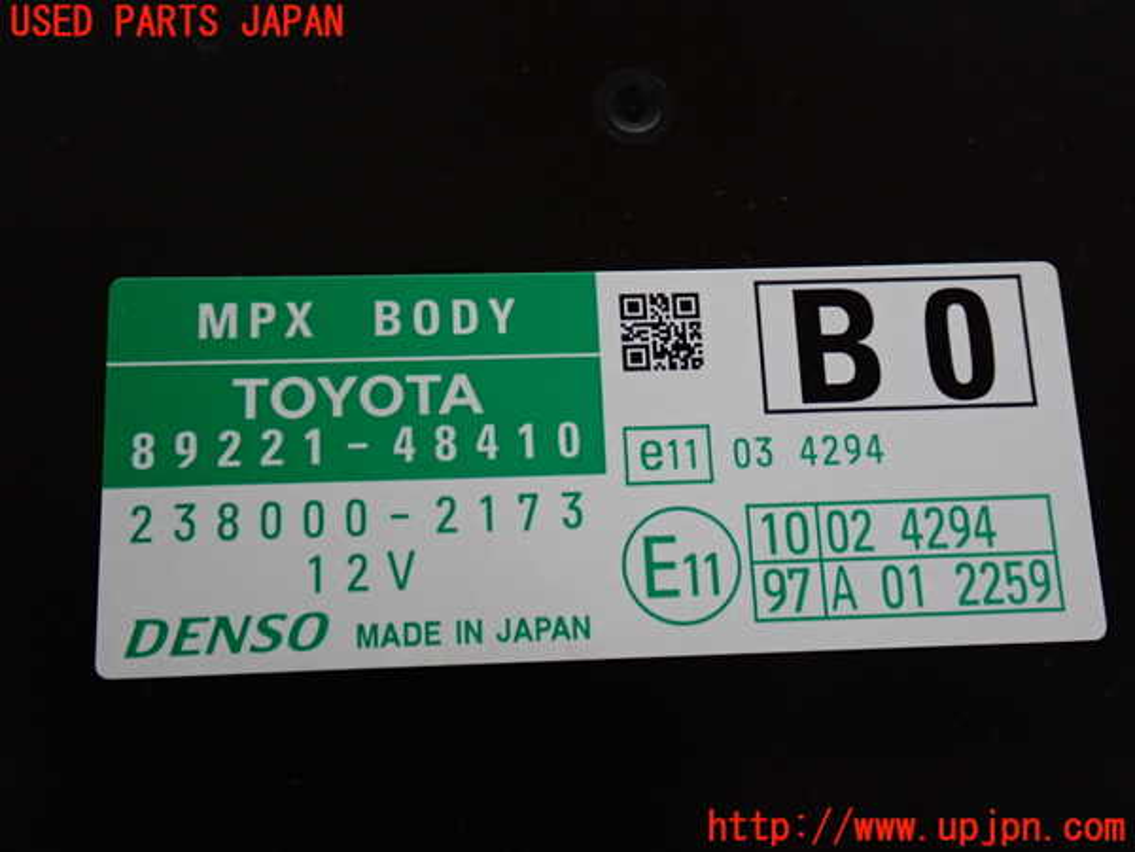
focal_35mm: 41
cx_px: 568
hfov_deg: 45.8
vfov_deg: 35.1
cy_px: 426
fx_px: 1344
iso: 250
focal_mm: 7.31
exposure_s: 1/40
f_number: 2.8
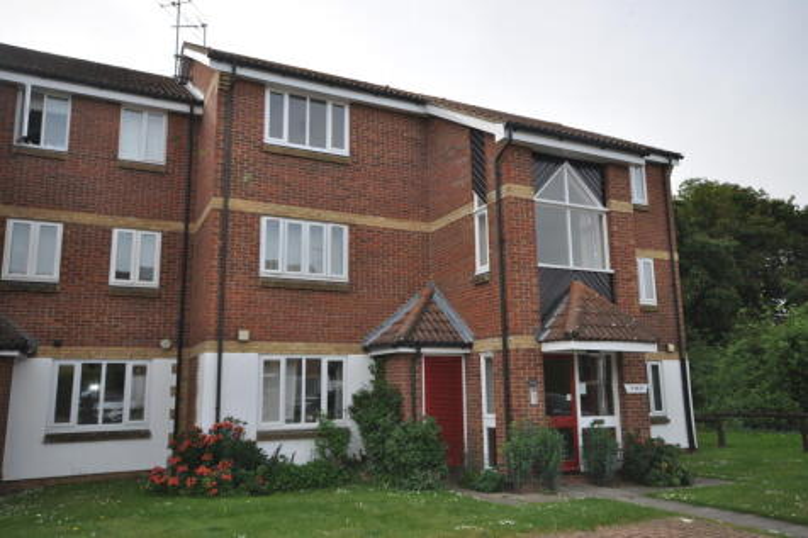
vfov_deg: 47.9
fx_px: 606
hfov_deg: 67.4
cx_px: 404
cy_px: 269
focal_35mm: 27
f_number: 9
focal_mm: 18
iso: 200
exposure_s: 1/200
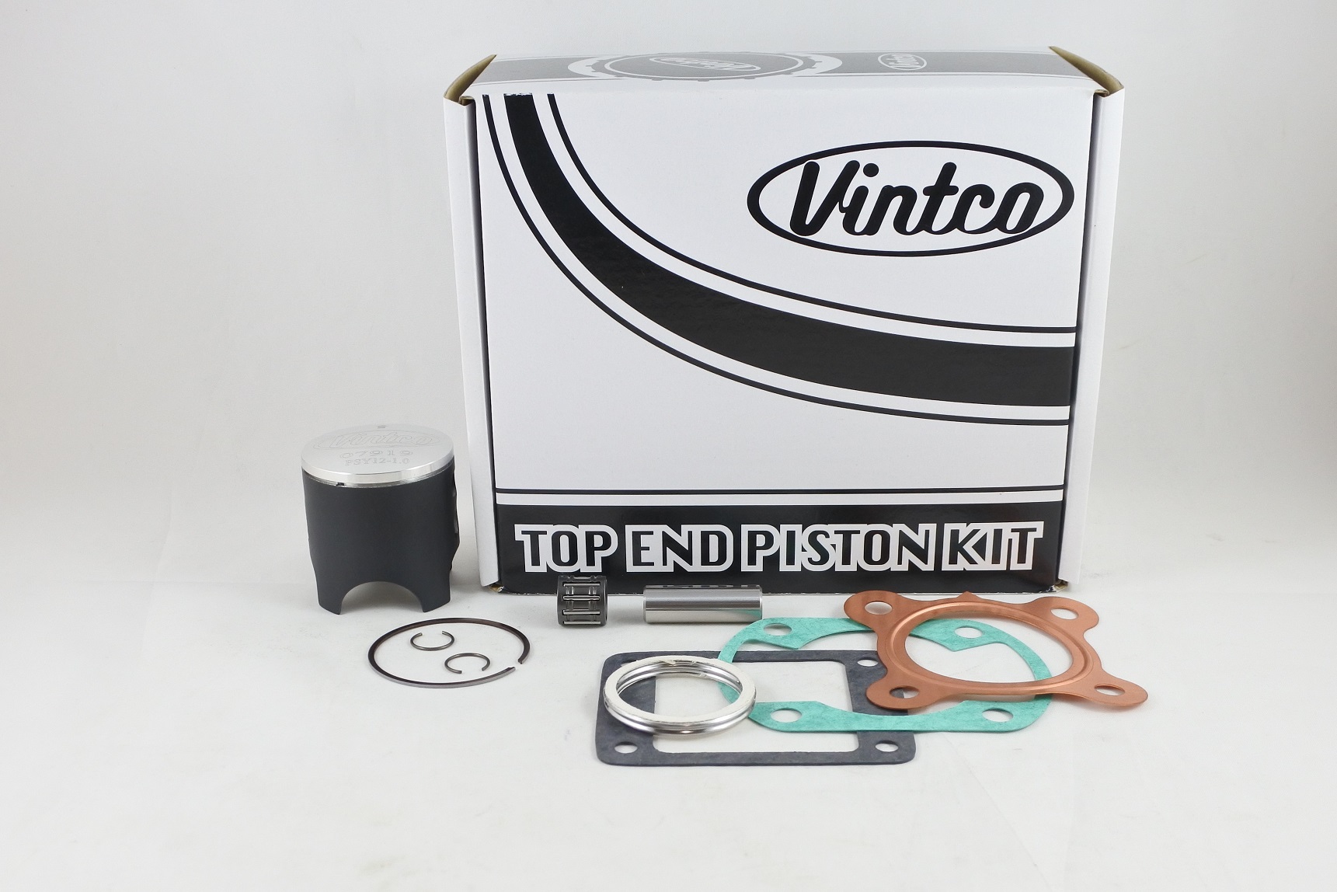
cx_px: 668
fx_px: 1189
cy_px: 446
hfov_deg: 58.7
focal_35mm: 32
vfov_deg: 41.1
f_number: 3.8
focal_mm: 12.1
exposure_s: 1/125
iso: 400
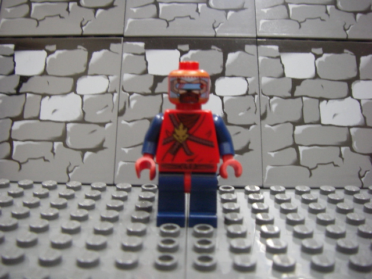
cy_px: 140
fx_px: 408
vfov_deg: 37.7
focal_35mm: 38
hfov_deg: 49.0
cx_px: 186
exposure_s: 1/4
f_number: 3.3
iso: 200
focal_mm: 6.3
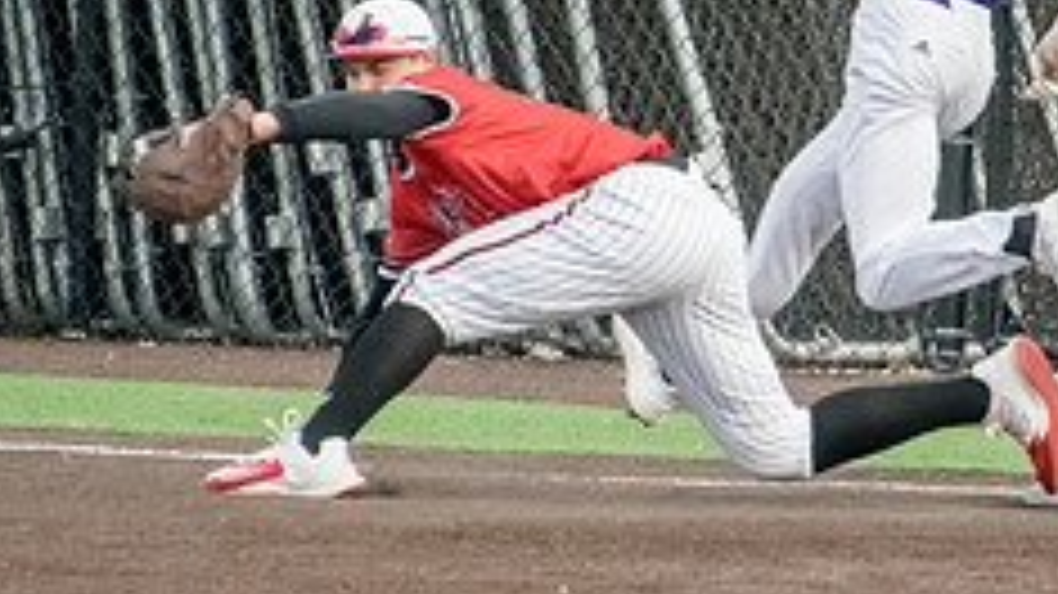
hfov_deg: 2.1
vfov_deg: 1.2
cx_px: 842
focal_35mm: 1046
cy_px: 173
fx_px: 29334
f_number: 6.3
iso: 4000
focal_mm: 270
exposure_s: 1/2500
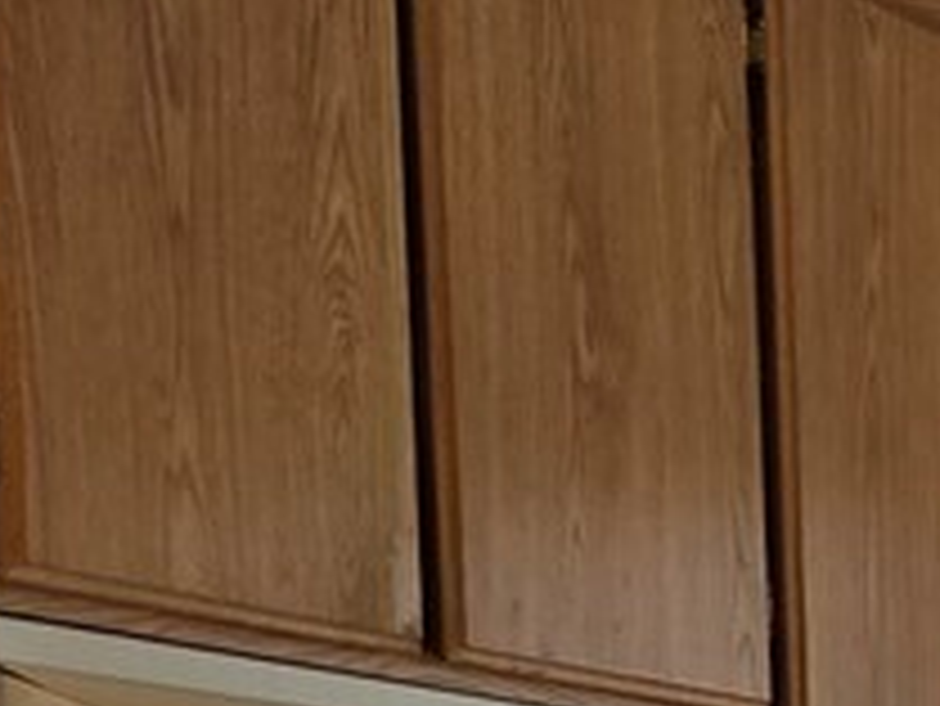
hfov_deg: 8.5
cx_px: 3175
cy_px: 1749
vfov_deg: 7.8
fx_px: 4782
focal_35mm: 176
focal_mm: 6.3
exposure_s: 1/180
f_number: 1.7
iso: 25
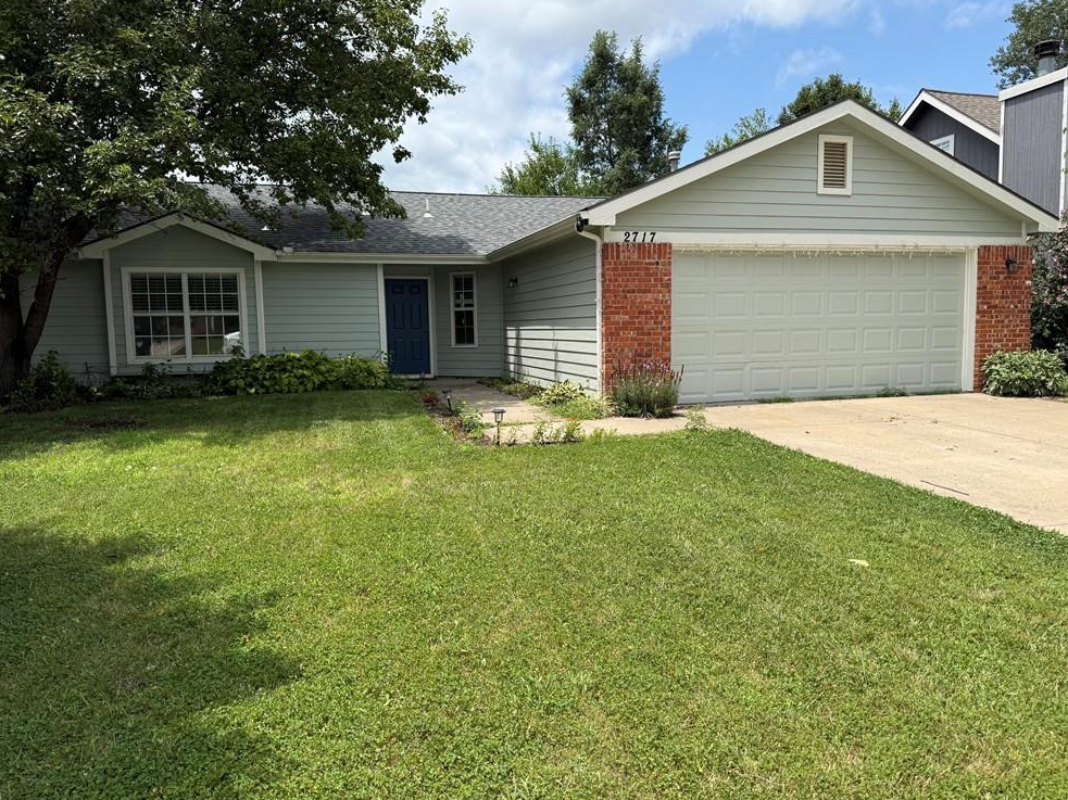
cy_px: 386
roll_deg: +1.3
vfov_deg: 54.9
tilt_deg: -5.3
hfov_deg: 69.4
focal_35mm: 25
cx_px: 551
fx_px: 771
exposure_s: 1/3953
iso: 80
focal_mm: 6.76
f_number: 1.78
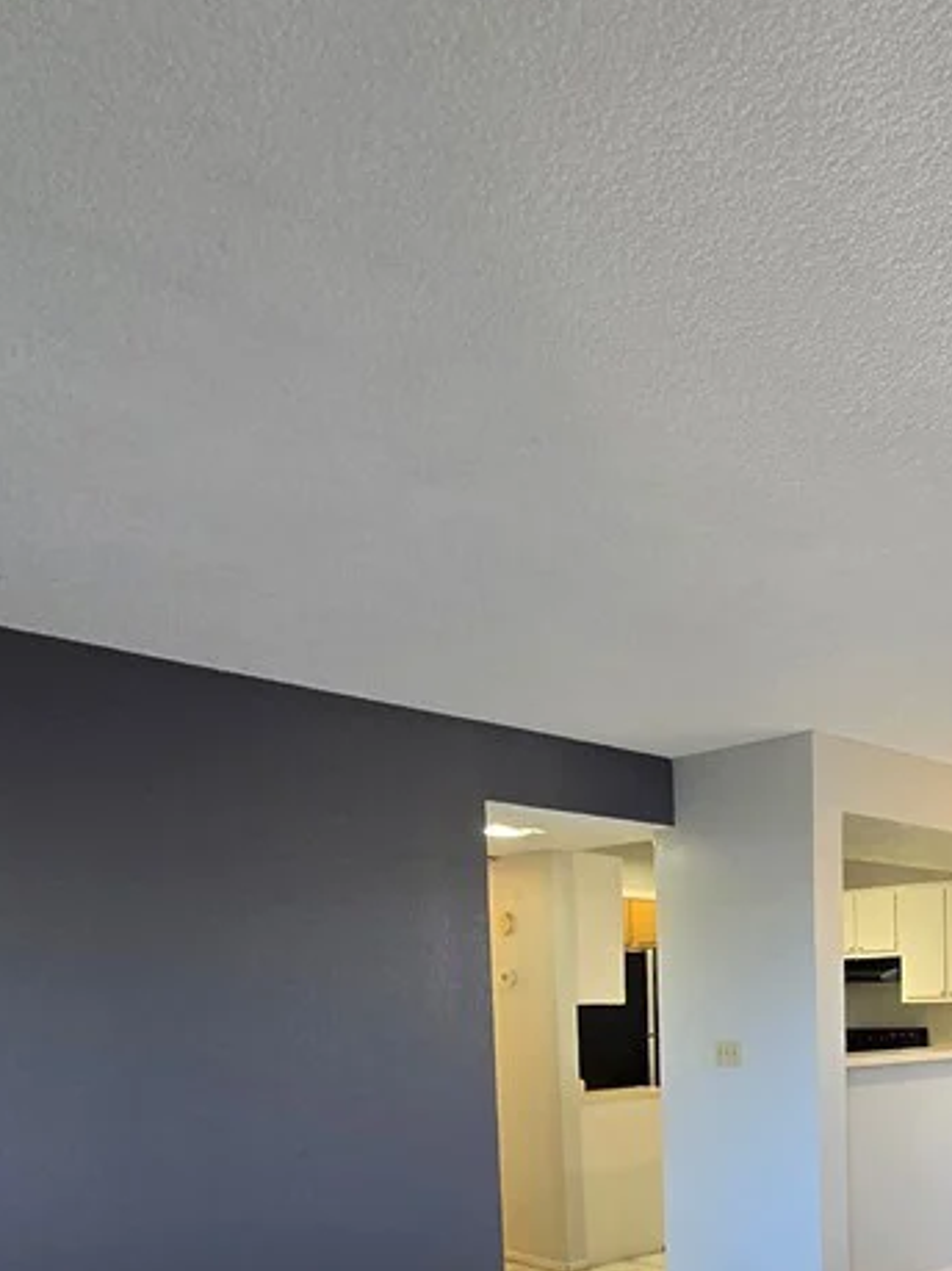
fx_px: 1064
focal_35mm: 29
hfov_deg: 42.2
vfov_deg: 55.7
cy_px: 1077
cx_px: 938
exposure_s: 1/60
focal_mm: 2.2
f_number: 2.2
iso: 125
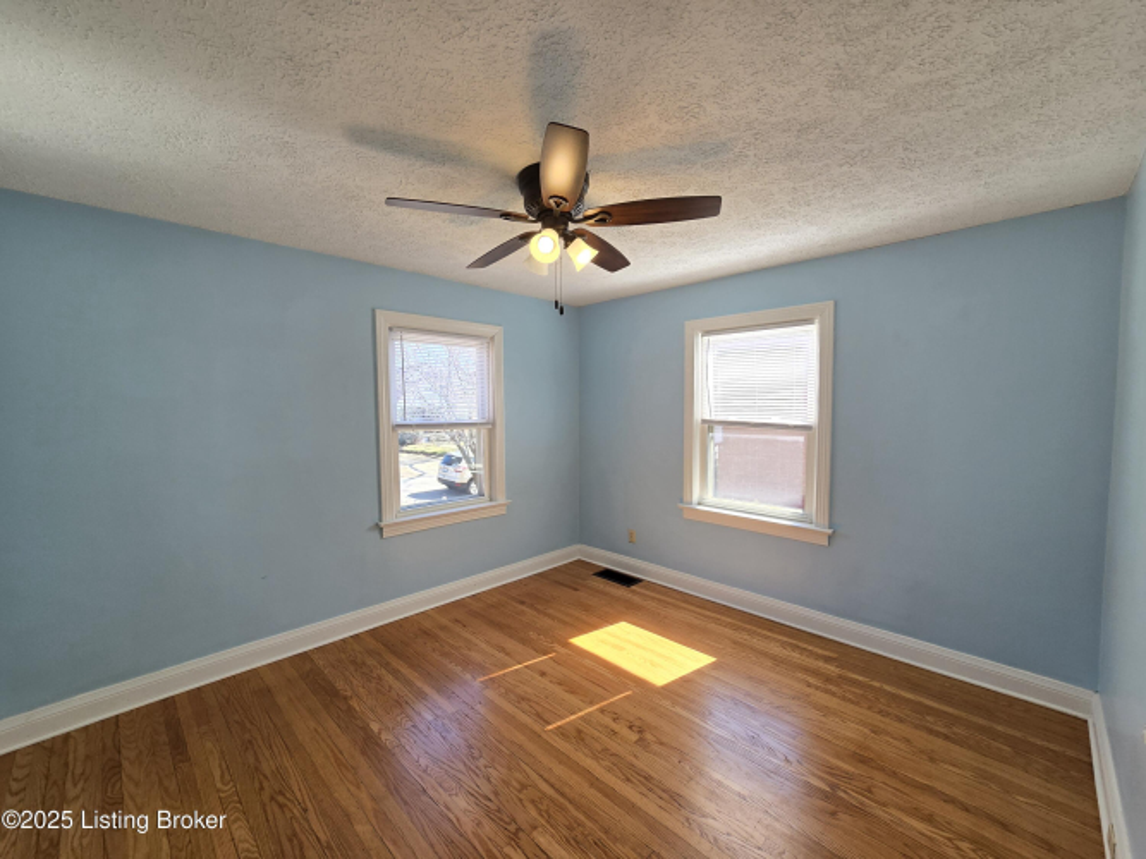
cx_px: 573
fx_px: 430
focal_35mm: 13
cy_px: 430
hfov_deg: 106.2
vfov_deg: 89.9
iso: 50
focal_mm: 2.2
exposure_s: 1/120
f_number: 2.2
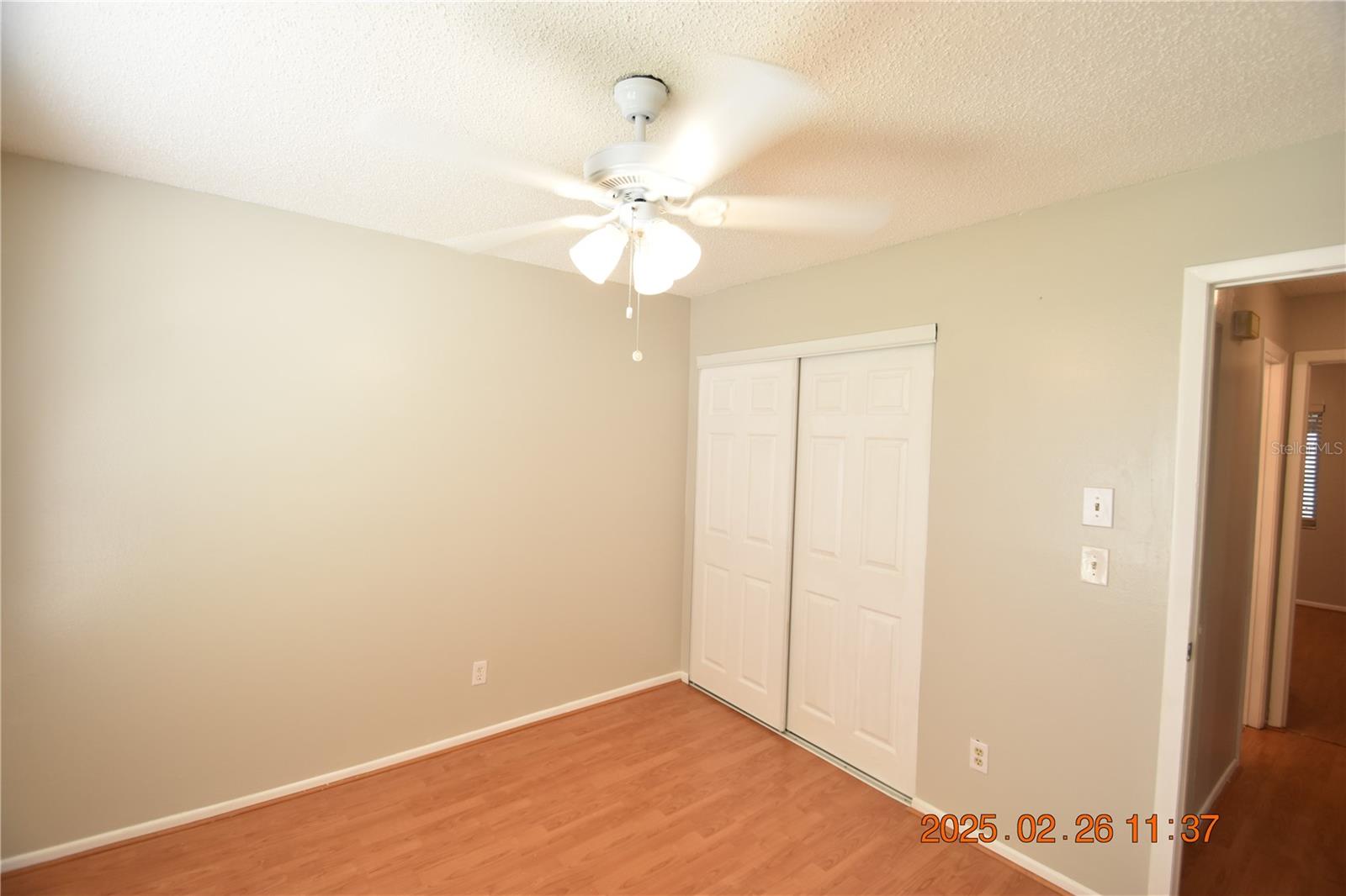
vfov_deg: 77.3
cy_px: 448
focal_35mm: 15
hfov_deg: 100.4
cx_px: 673
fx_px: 561
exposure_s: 1/60
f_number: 4
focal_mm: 10
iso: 400
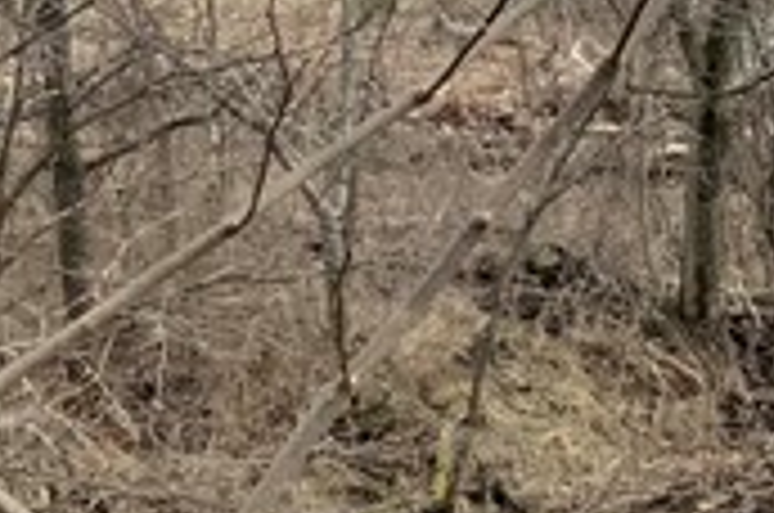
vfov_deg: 7.5
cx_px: 1436
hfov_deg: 10.7
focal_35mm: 180
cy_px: 572
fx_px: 3863
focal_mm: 3
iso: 16
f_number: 1.8
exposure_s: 1/309
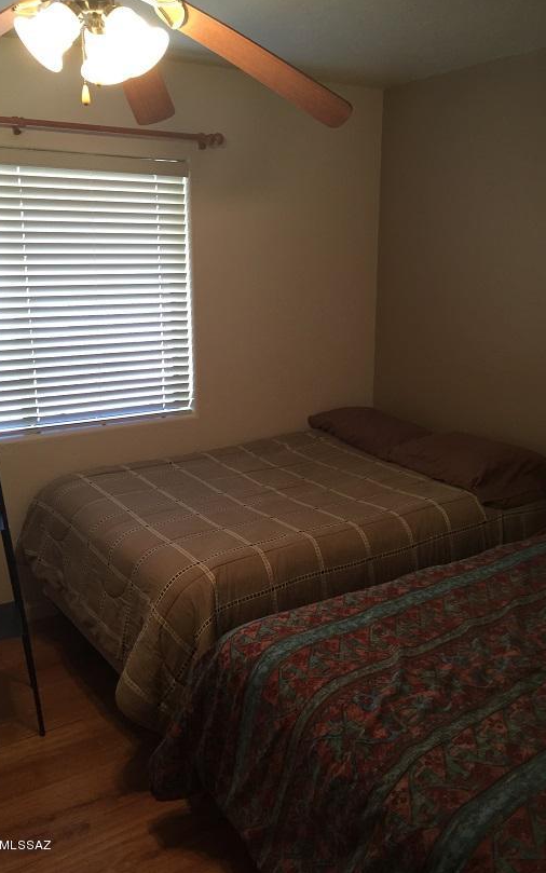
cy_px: 436
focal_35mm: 31
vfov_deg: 61.2
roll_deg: -1.0
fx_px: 738
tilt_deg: -12.8
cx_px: 281
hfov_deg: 40.6
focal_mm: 4.15
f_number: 2.2
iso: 125
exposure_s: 1/30
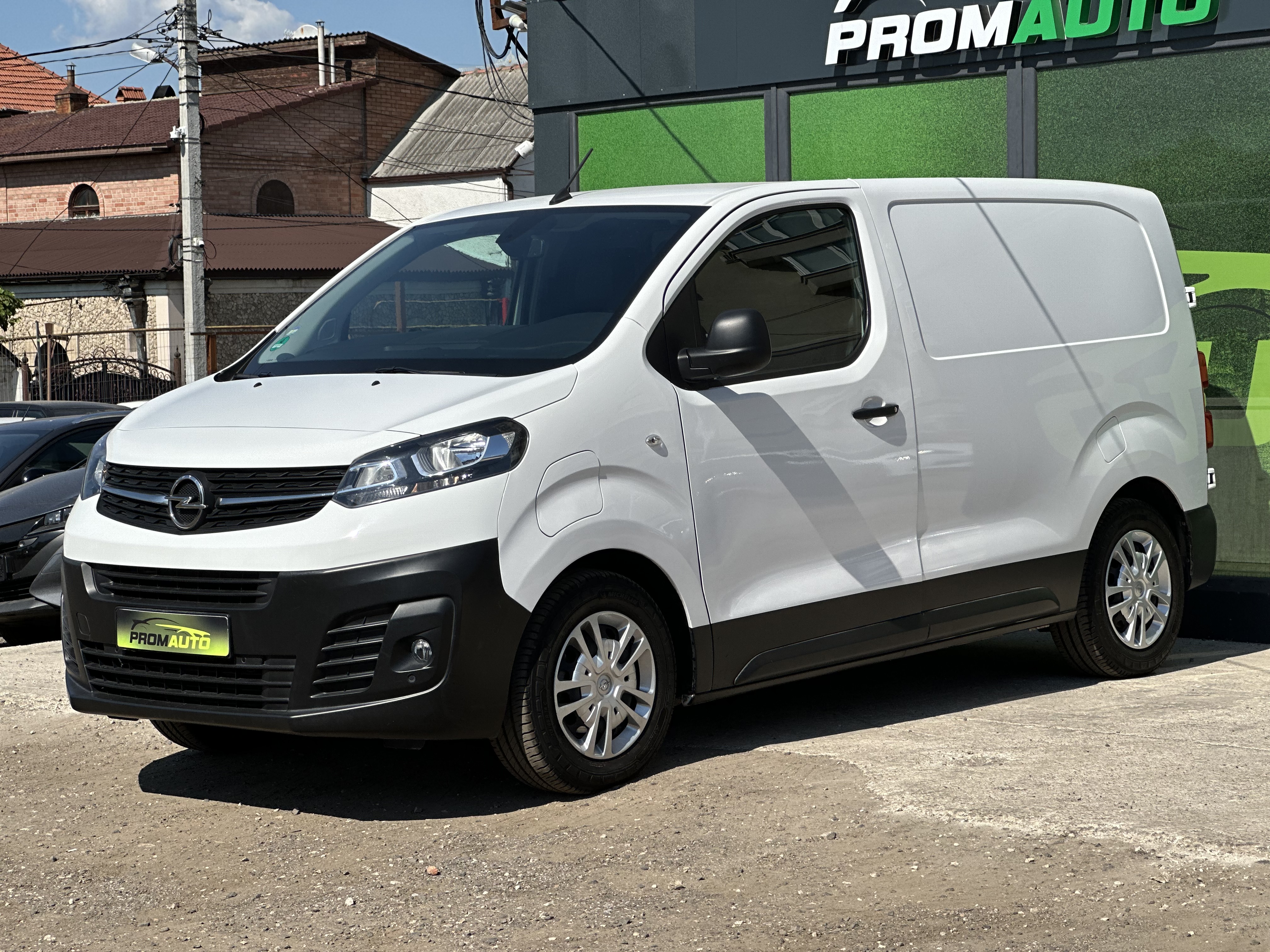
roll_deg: +0.8
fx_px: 2825
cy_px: 476
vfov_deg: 19.1
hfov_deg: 25.3
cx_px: 635
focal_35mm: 77
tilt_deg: -1.3
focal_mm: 9
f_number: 2.8
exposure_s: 1/1085
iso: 32
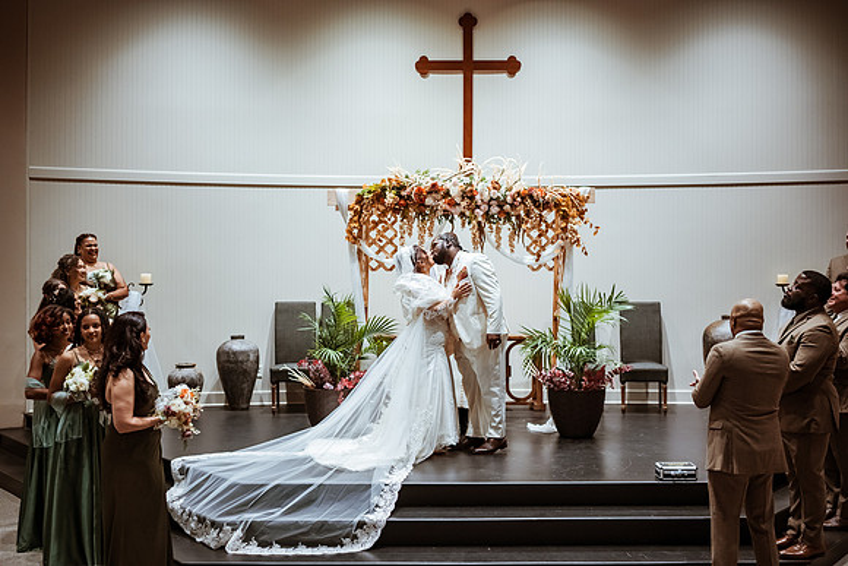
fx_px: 825
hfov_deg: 54.4
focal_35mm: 35
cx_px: 424
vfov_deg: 37.9
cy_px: 283
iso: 1000
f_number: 1.8
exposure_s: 1/500
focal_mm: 35
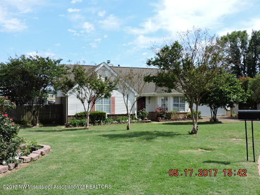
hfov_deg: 55.4
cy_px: 98
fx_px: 248
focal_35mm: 33
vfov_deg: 42.9
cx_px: 130
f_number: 3.2
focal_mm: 5.9
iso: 100
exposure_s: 1/1000
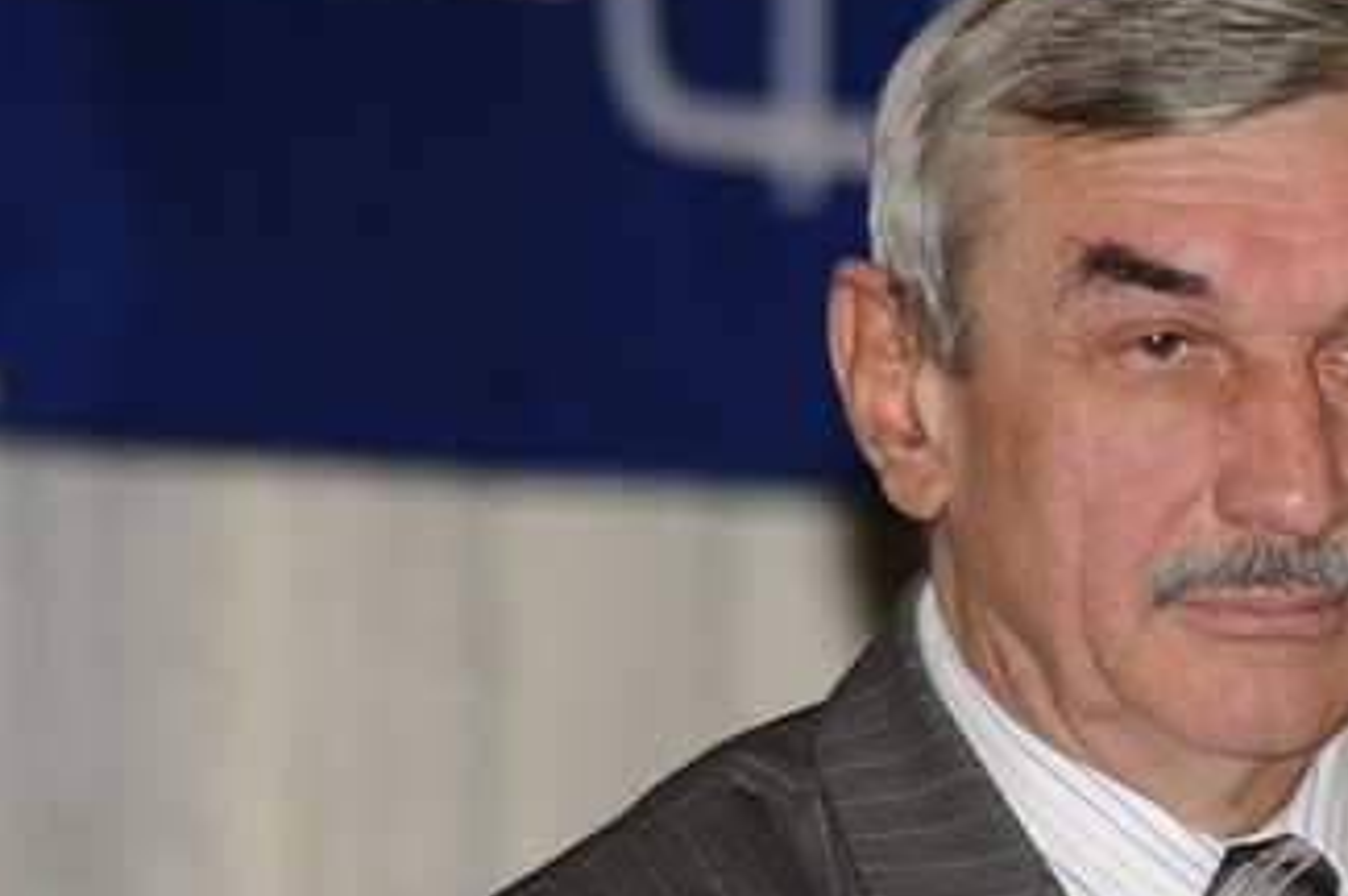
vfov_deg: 1.9
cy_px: 643
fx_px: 27606
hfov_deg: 2.8
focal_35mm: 738
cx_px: 1319
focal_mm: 300
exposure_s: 1/200
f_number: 5.6
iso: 400
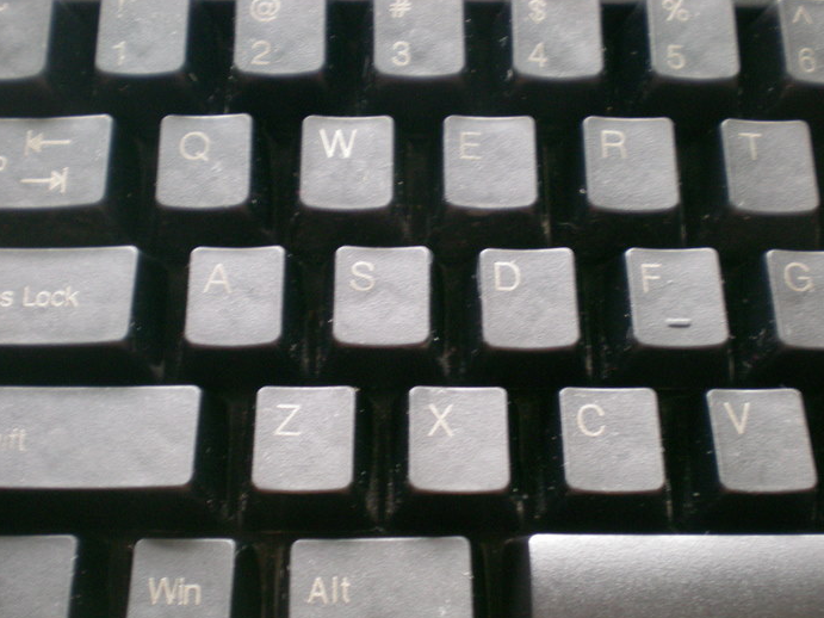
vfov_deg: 32.8
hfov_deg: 42.9
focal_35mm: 44
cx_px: 395
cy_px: 353
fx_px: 1047
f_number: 3.1
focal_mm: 6.3
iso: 203
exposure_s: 1/7.9
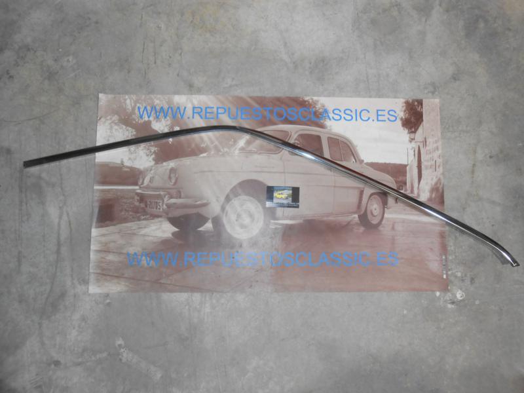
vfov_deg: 53.1
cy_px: 196
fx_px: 394
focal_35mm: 26
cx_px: 262
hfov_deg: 67.3
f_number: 3.5
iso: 200
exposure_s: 1/25
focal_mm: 4.6
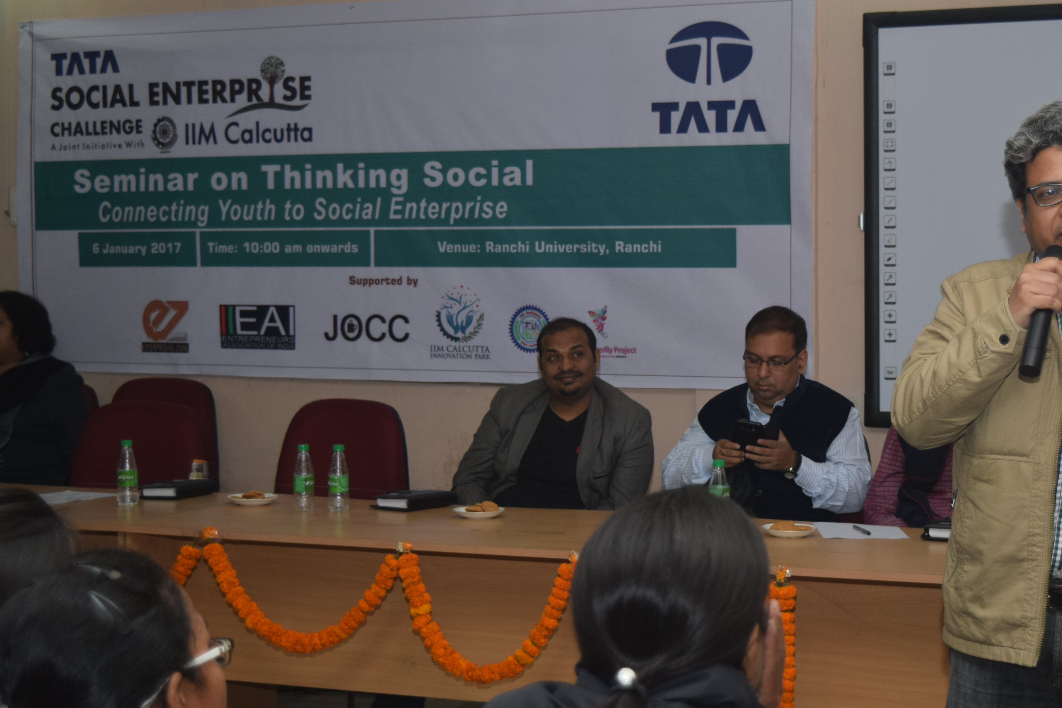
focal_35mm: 73
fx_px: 2153
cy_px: 383
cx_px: 658
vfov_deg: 18.7
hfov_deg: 27.6
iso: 200
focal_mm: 36
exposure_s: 1/100
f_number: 4.8
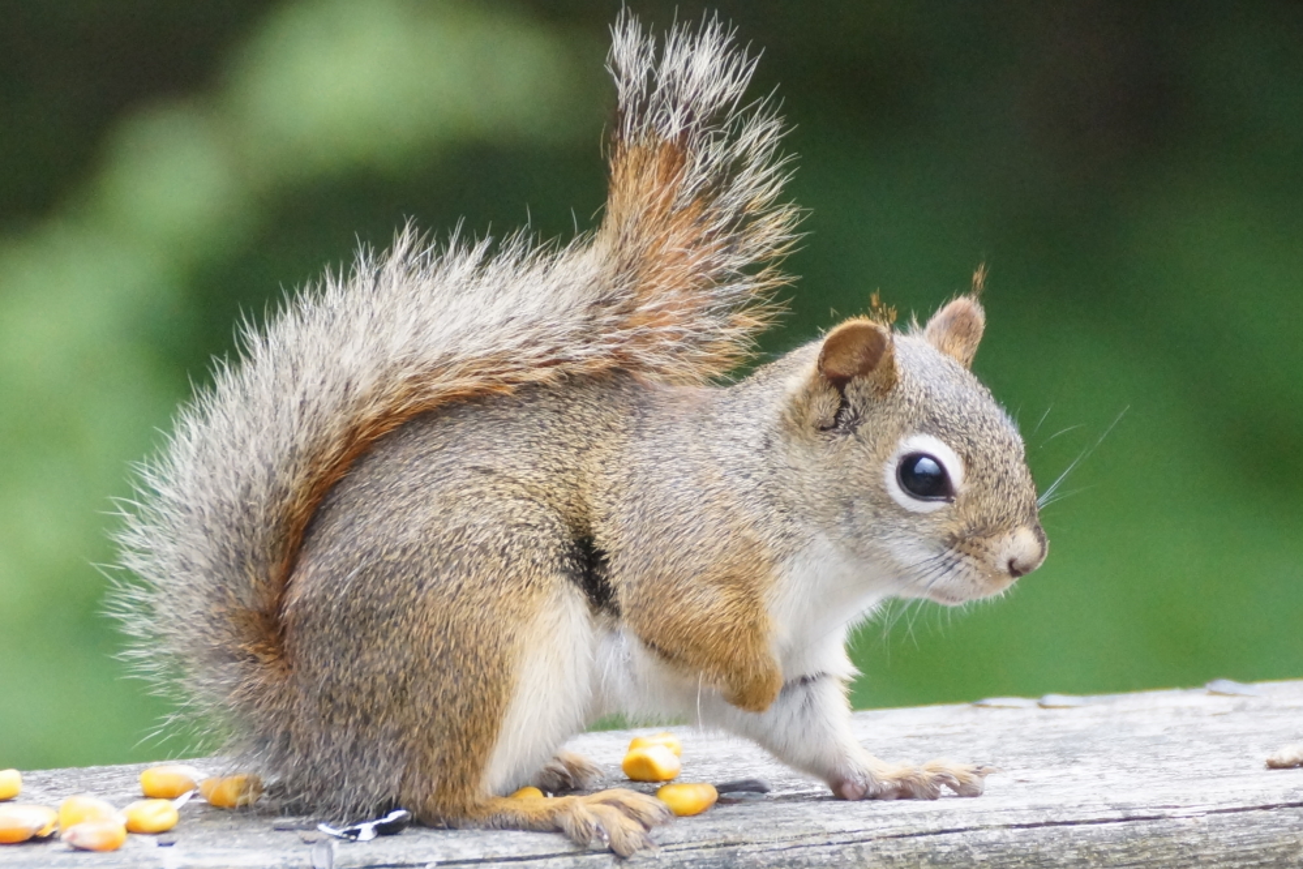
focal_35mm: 375
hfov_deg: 5.5
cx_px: 652
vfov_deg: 3.7
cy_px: 434
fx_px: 13572
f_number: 6.3
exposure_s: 1/200
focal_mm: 250
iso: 1600
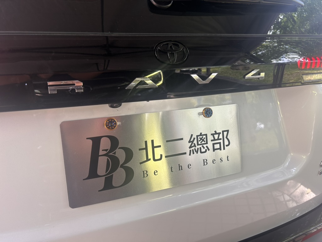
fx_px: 242
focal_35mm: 26
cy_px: 121
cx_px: 161
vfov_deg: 53.1
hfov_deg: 67.3
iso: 32
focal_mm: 5.7
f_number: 1.5
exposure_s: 1/121
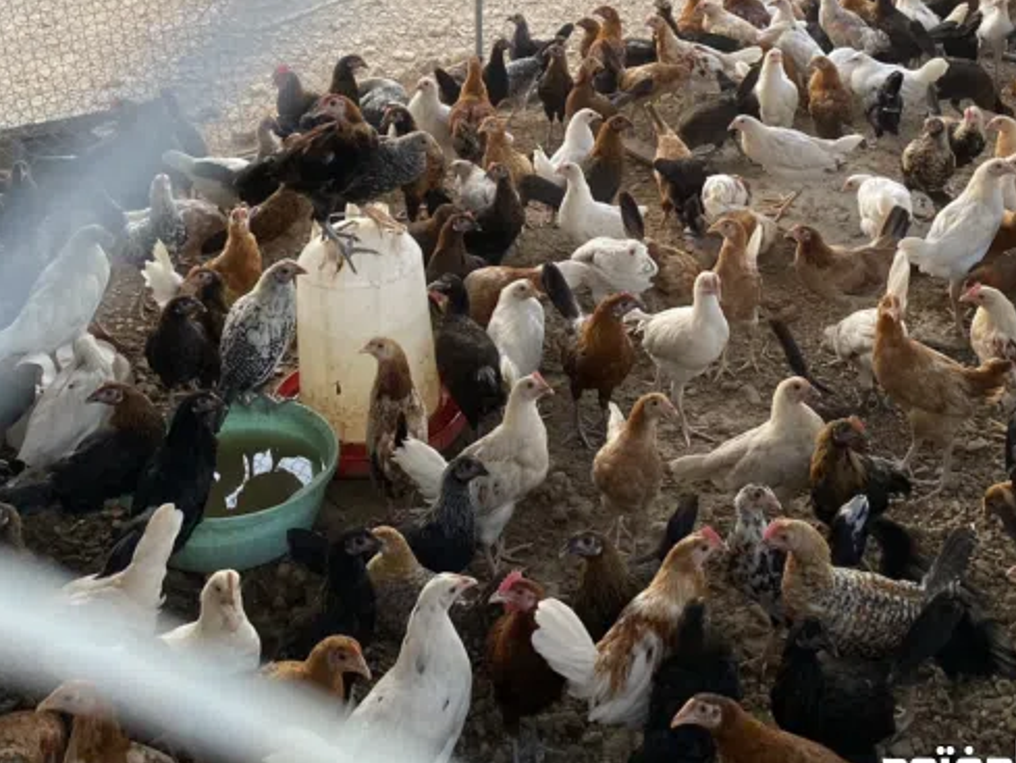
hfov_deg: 53.8
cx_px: 561
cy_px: 439
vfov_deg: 41.7
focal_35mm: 34
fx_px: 998
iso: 80
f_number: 1.8
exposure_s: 1/122
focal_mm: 4.25
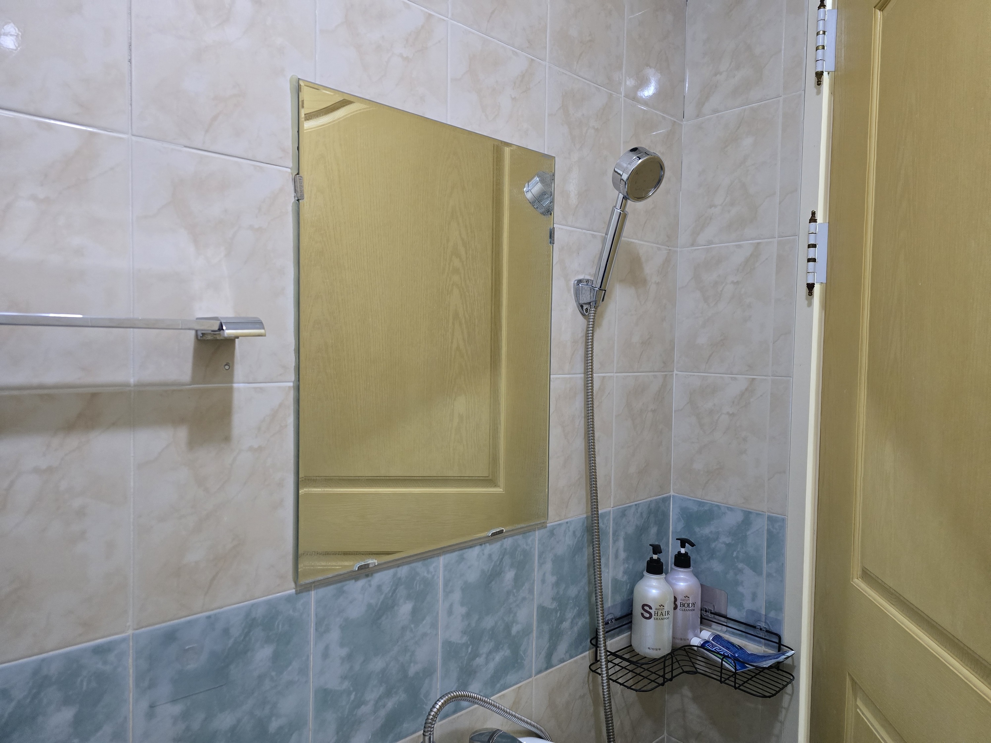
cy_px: 372
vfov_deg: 58.9
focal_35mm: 23
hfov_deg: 73.9
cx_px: 496
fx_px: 658
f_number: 1.7
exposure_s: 1/120
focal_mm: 6.3
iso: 1000
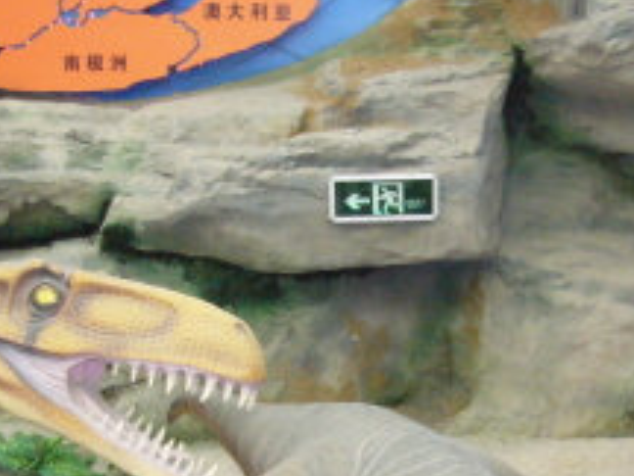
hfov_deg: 22.7
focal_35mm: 86
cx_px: 385
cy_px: 485
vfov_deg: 16.8
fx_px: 1575
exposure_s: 1/30
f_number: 2.8
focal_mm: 4.7
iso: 250
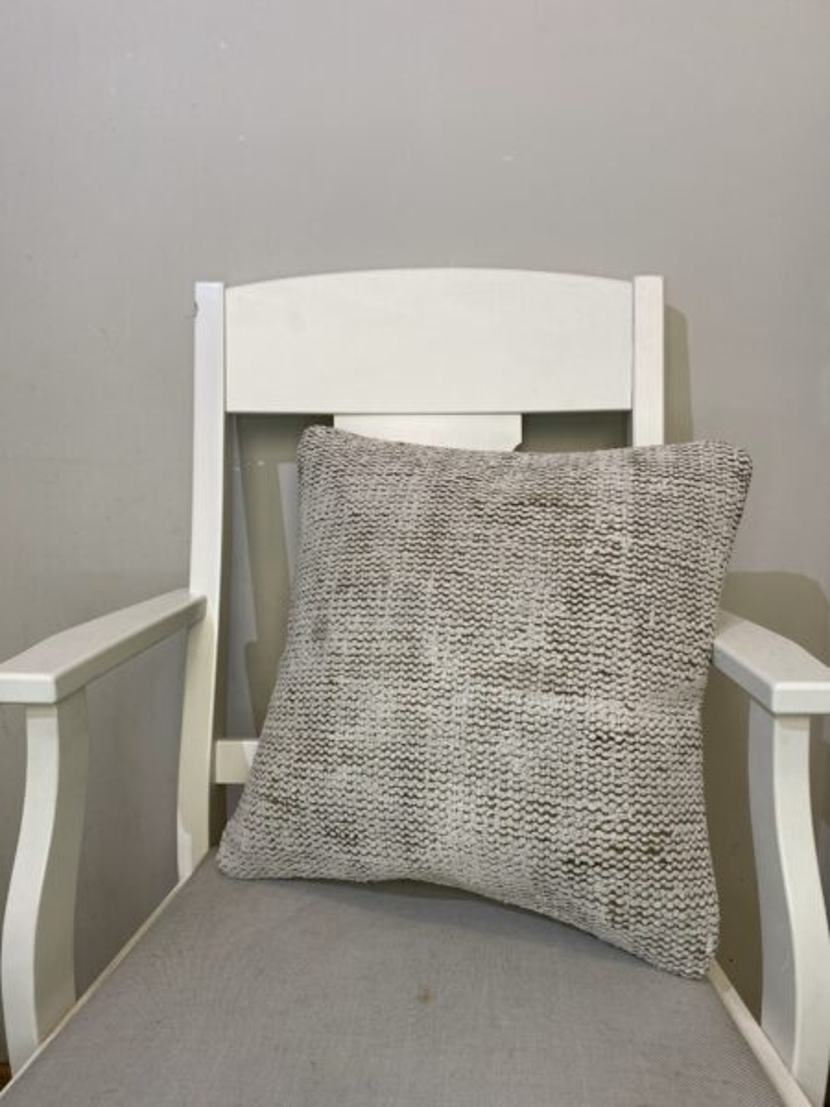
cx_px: 415
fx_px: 831
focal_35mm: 26
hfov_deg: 53.1
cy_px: 554
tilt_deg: -9.8
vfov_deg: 67.3
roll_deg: +0.9
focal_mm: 4.25
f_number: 1.8
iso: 100
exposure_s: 1/121
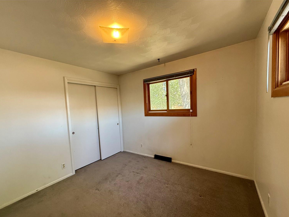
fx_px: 125
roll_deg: +3.0
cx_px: 135
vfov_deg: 81.6
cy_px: 116
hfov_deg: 98.0
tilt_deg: -4.3
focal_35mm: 15
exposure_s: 1/120
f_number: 2.2
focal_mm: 2.22
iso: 320
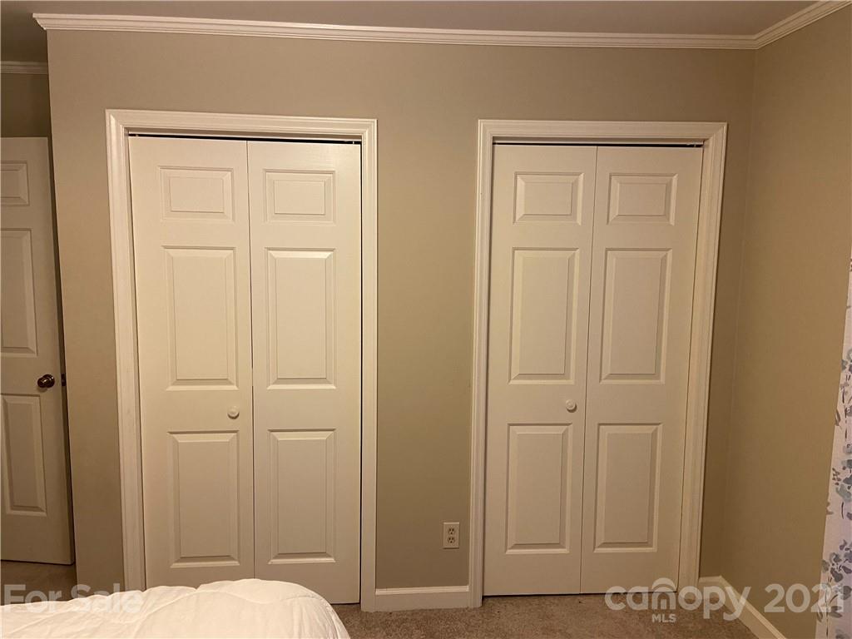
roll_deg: -1.6
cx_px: 426
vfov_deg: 53.1
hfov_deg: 67.3
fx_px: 640
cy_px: 320
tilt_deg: -6.3
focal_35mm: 26
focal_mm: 4.25
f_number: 1.8
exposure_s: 1/60
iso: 200
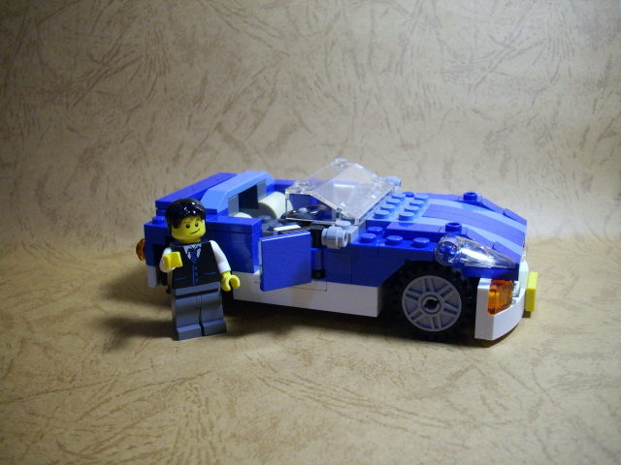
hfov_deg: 50.1
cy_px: 232
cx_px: 310
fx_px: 664
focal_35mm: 37
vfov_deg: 38.7
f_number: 2.8
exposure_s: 1/50
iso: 220
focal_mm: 6.2
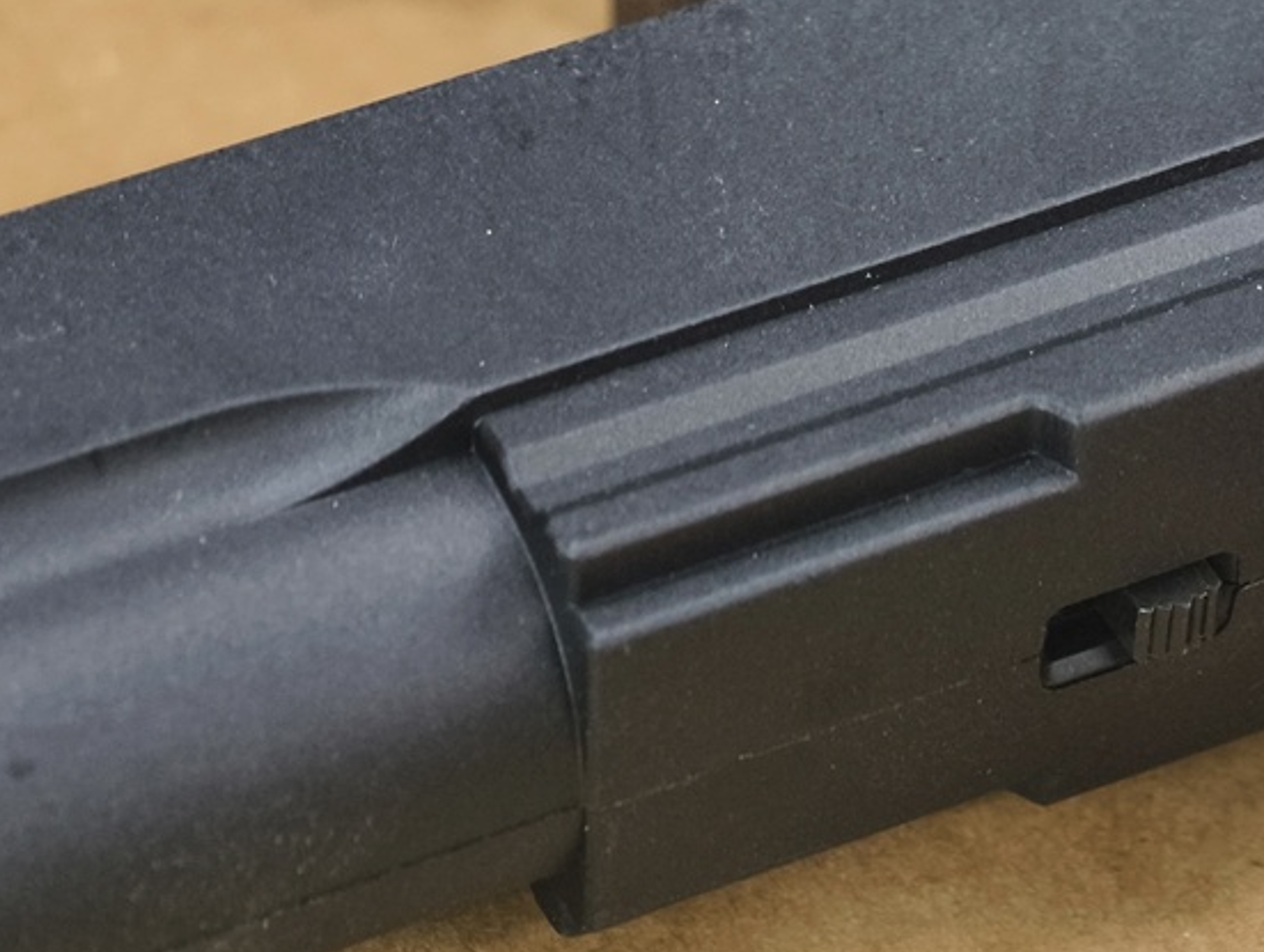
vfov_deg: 8.0
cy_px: 606
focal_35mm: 185
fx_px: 6766
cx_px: 750
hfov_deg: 10.7
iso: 898
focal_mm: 22.48
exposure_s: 1/17.1
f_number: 2.67
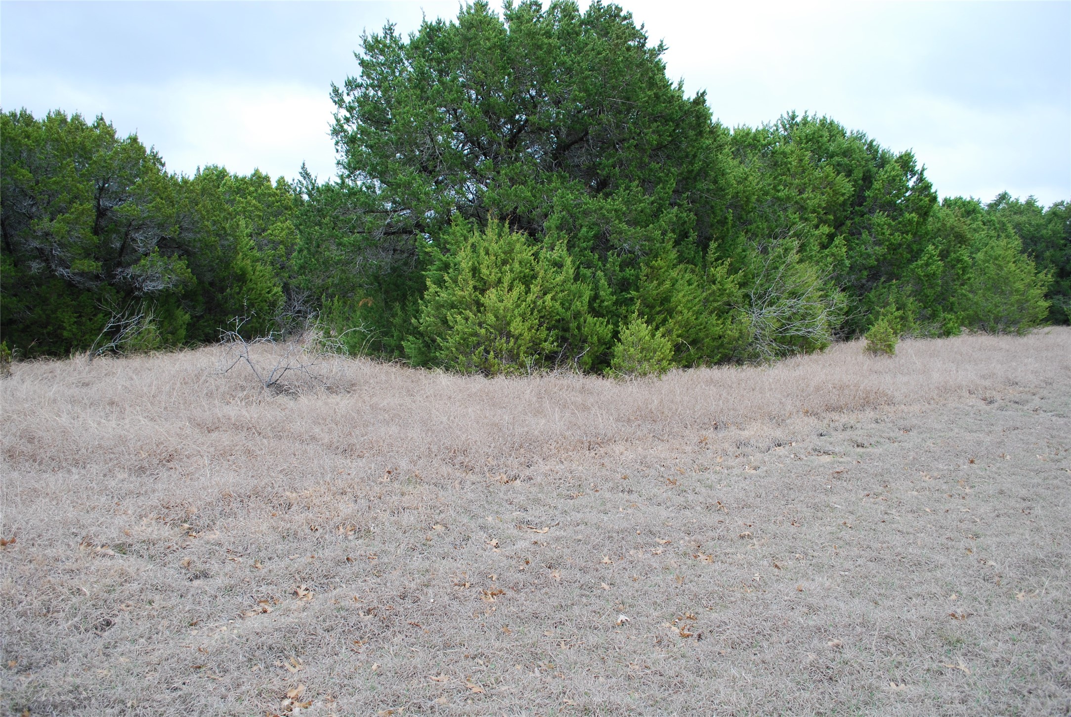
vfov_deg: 48.0
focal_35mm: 27
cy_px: 358
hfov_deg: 67.3
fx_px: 804
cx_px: 536
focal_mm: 18
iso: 200
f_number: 5
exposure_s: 1/100
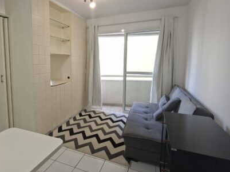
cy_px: 77
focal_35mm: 22
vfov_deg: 60.9
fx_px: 146
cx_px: 72
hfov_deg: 73.4
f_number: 2.2
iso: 100
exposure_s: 1/40
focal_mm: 1.74
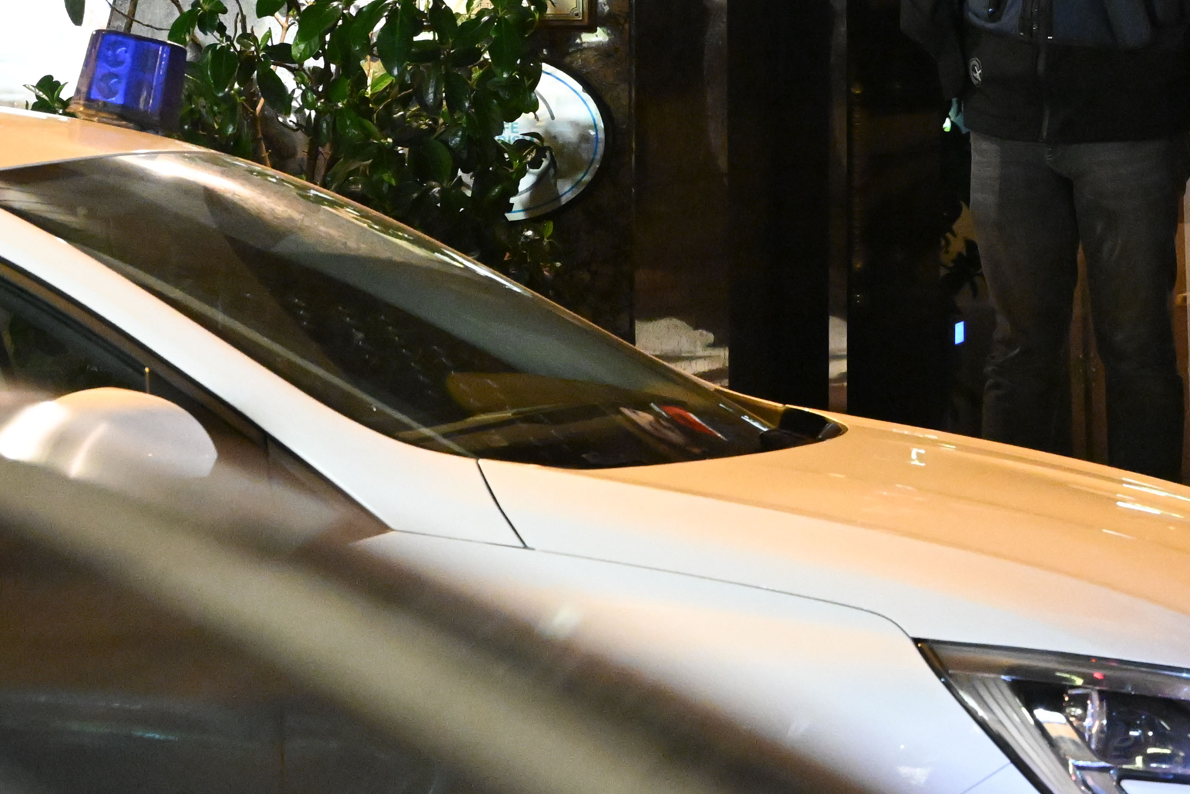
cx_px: 1009
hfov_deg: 9.0
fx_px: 7570
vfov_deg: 6.0
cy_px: -31
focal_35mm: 229
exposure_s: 1/20
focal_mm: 78
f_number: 6.3
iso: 8000
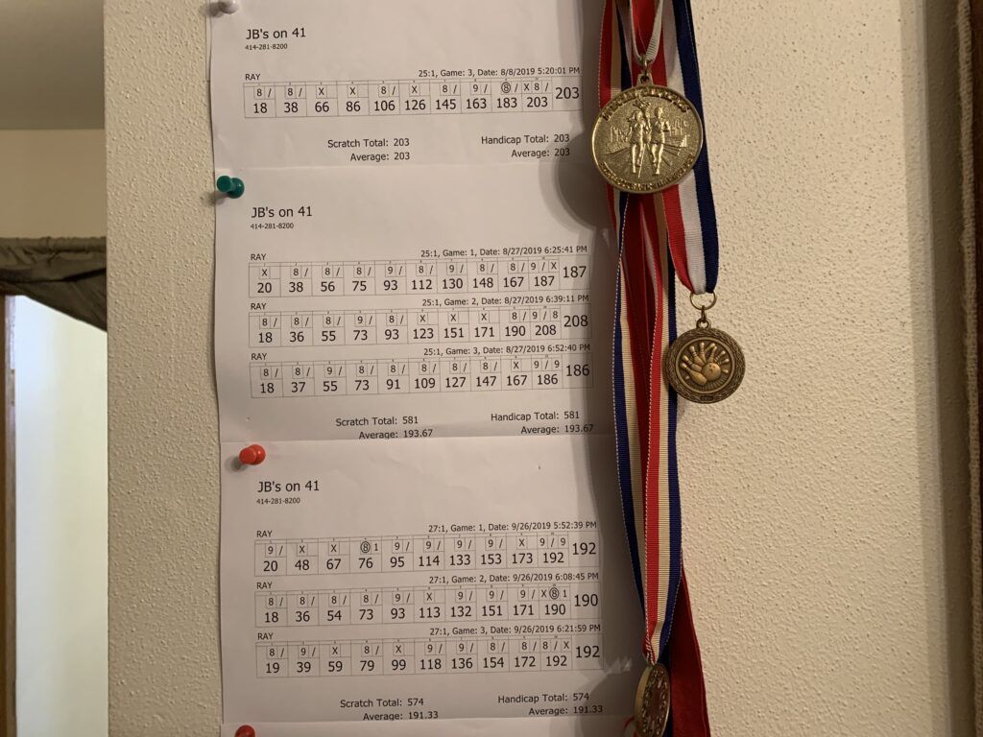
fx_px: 738
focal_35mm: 26
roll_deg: +0.7
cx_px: 492
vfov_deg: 53.1
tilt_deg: +1.4
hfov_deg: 67.3
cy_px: 368
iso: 160
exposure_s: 1/60
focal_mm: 4.25
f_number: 1.8
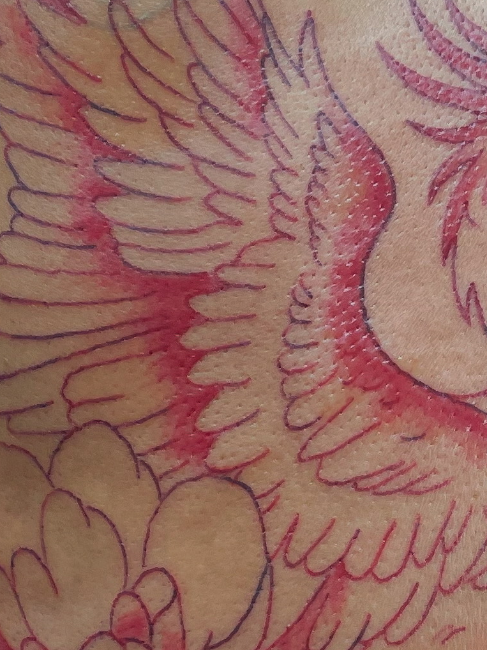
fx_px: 1933
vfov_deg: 18.2
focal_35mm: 103
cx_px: 527
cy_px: 752
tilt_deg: -41.1
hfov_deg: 14.1
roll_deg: +5.6
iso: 100
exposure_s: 1/120
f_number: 1.6
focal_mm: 4.2
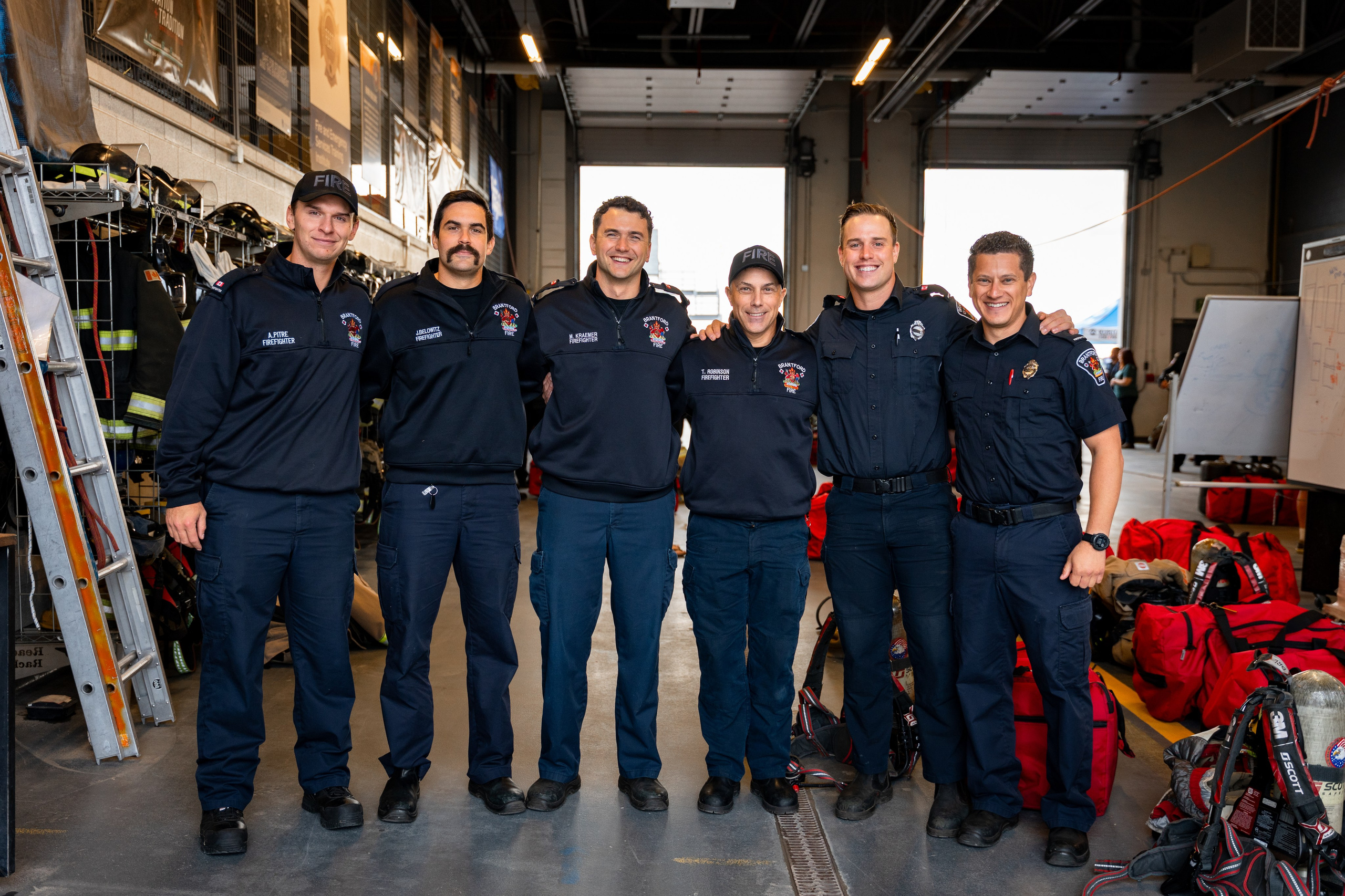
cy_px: 466
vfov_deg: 35.5
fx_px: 1401
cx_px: 673
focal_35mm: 37
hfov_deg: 51.3
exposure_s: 1/200
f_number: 2.8
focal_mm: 34.7
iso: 640
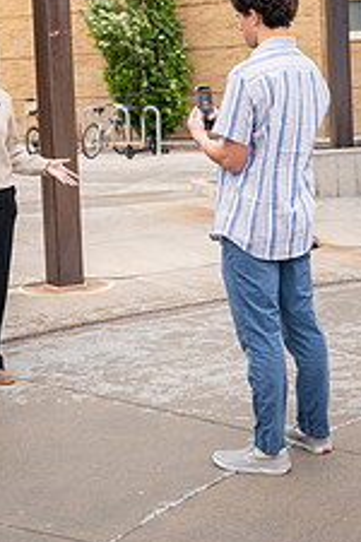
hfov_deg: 17.8
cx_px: 84
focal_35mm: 76
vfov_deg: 26.2
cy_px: 118
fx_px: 1143
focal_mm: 38
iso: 80
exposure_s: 1/125
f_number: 2.8
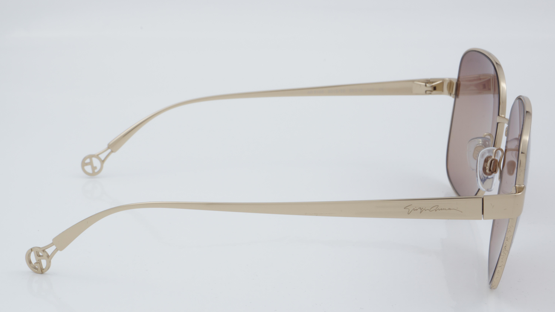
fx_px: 1163
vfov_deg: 15.3
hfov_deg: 26.9
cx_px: 277
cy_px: 170
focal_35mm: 79
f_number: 32
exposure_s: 1/4
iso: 100
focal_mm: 50
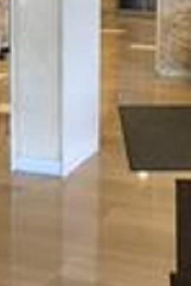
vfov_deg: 24.6
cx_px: 142
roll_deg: -1.0
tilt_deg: -5.6
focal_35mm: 80
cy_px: 30
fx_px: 637
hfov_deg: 17.0
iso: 80
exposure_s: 1/15
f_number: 2.2
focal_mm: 4.15
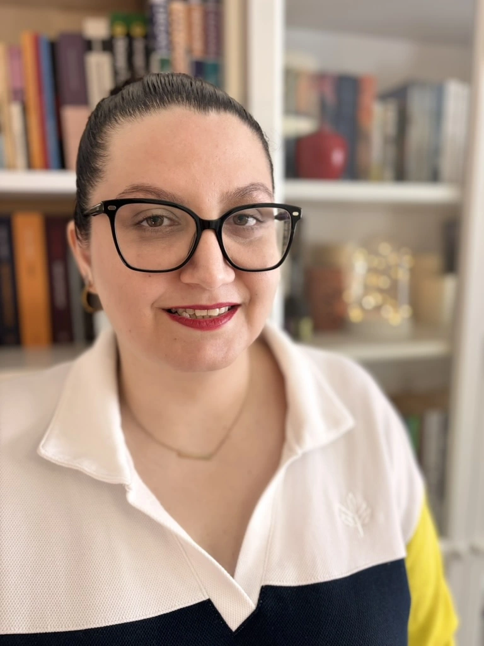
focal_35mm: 26
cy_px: 323
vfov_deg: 67.3
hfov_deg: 53.1
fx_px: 485
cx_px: 242
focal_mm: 5.96
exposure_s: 1/59
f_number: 1.6
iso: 160
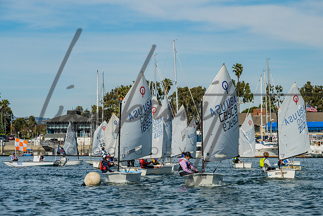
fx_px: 1246
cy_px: 109
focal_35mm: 139
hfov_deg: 14.8
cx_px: 179
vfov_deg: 9.9
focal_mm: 125
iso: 250
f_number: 10
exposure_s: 1/500
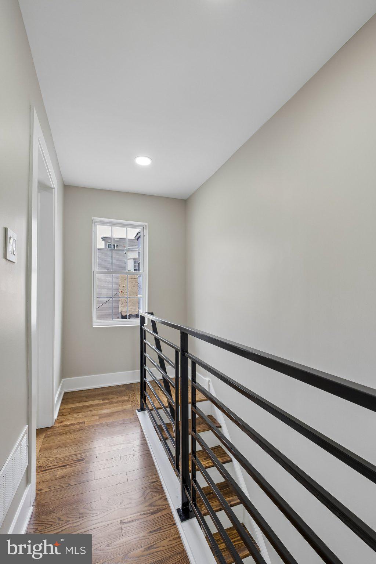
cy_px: 282
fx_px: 235
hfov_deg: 77.3
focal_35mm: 15
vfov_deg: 100.4
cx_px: 188
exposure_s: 1/10
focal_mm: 10
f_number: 8
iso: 250
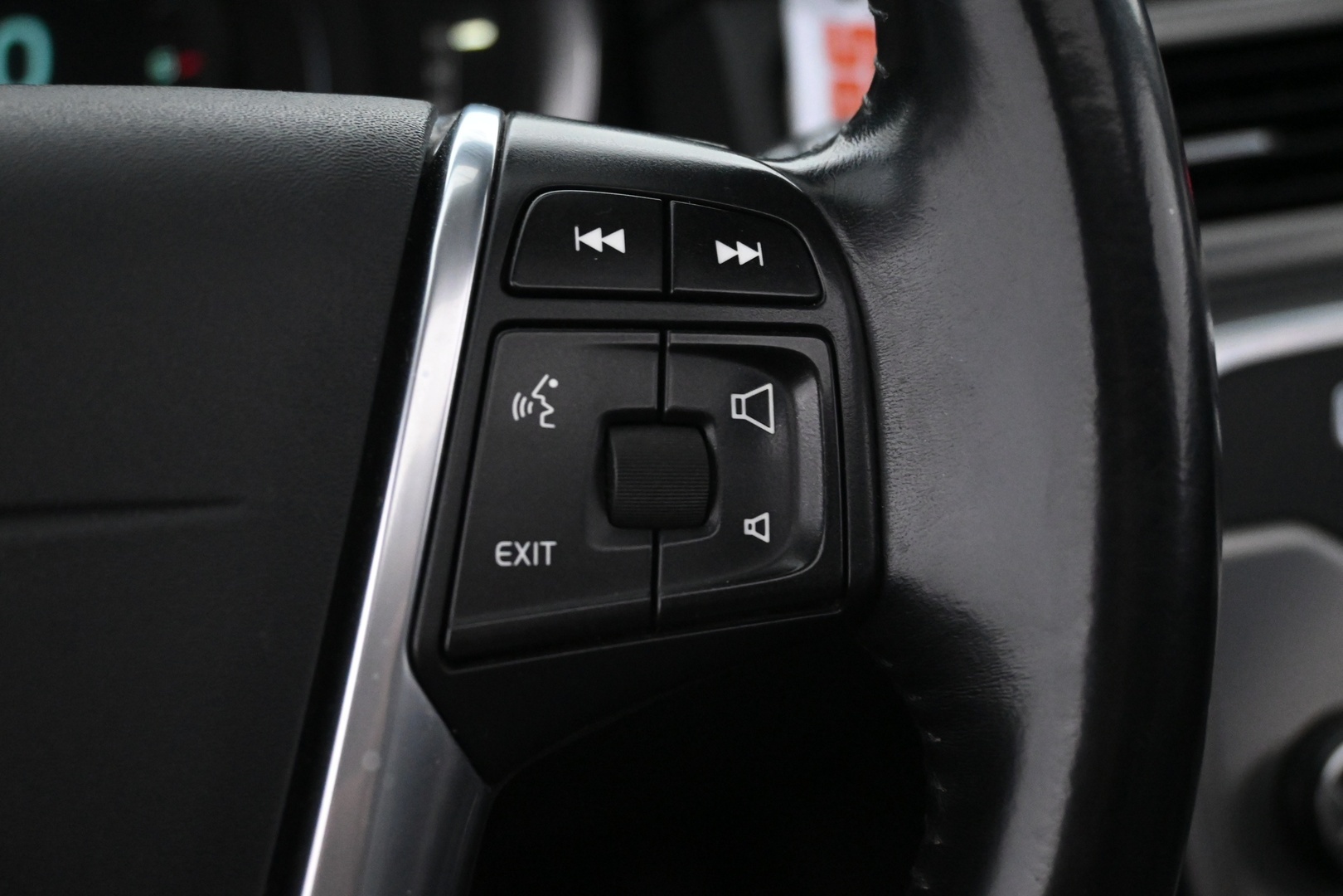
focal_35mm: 44
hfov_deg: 45.0
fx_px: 1623
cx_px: 672
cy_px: 448
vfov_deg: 30.8
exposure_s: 1/50
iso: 5000
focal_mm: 29
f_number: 4.8
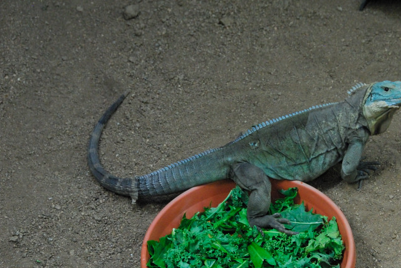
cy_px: 165
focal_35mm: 141
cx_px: 242
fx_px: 1568
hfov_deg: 14.6
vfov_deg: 9.8
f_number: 8
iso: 1600
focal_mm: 75
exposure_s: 1/90
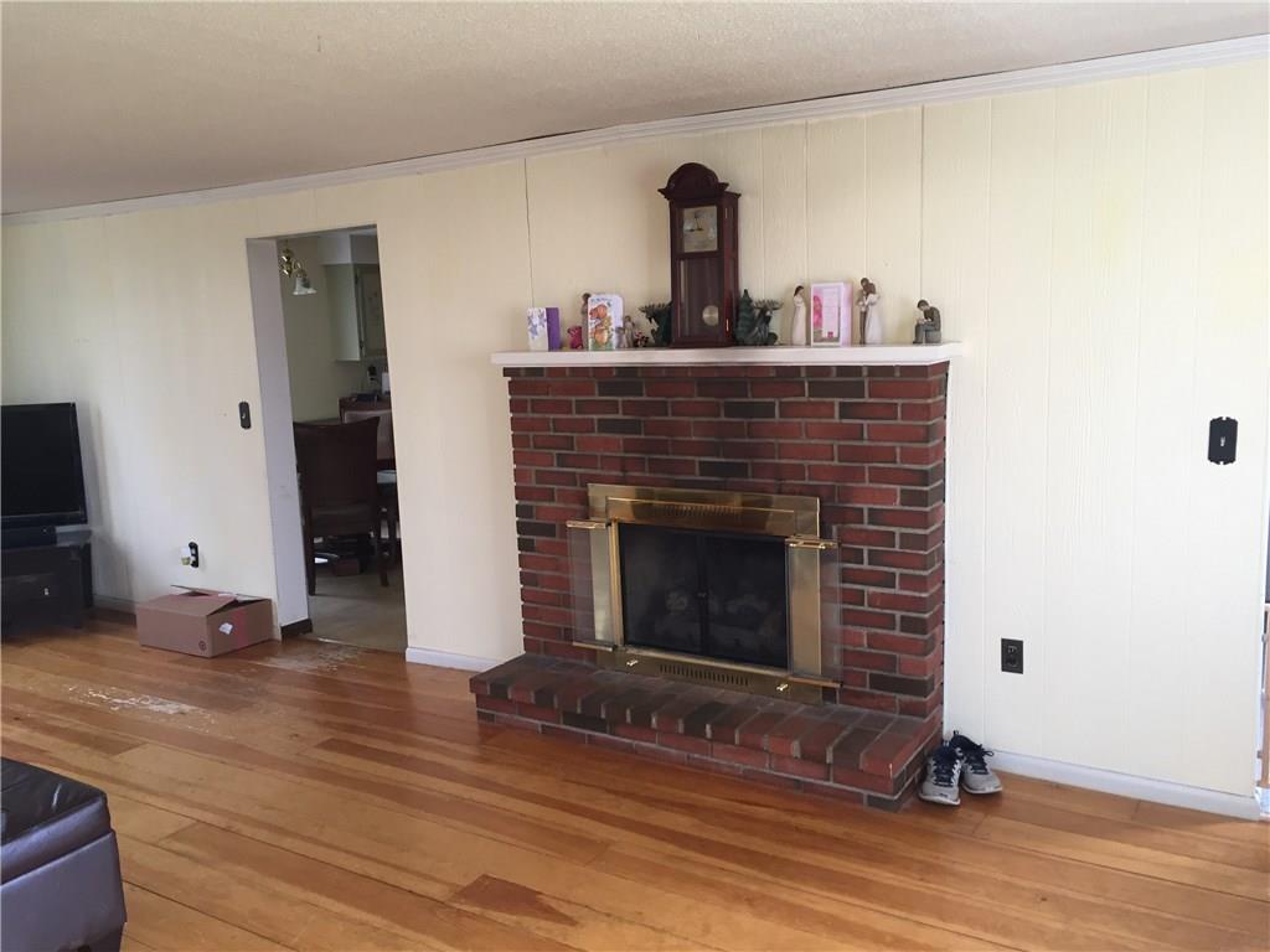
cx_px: 635
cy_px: 476
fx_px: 1064
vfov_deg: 48.2
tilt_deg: -7.7
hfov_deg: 61.7
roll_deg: +1.5
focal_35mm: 29
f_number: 2.2
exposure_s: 1/30
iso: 80
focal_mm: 4.15
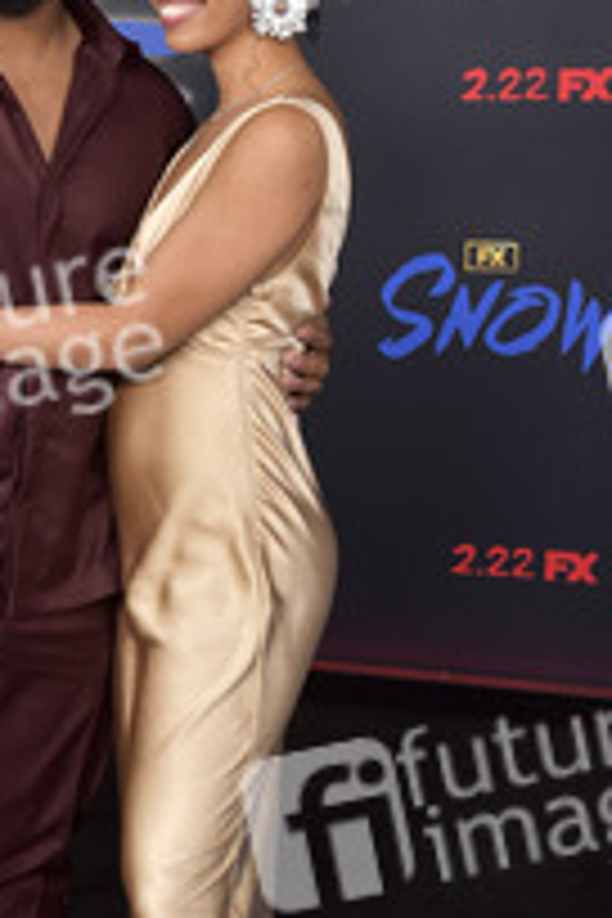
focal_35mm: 94
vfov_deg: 21.6
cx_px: 65
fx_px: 2397
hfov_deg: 14.4
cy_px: 580
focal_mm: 48
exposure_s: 1/250
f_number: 6.3
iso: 2000
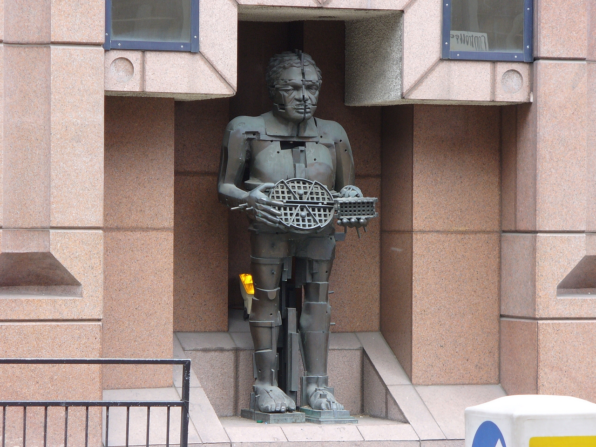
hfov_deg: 11.2
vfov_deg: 8.4
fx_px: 3047
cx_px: 298
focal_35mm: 177
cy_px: 224
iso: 80
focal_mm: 29.2
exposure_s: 1/60
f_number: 4.2
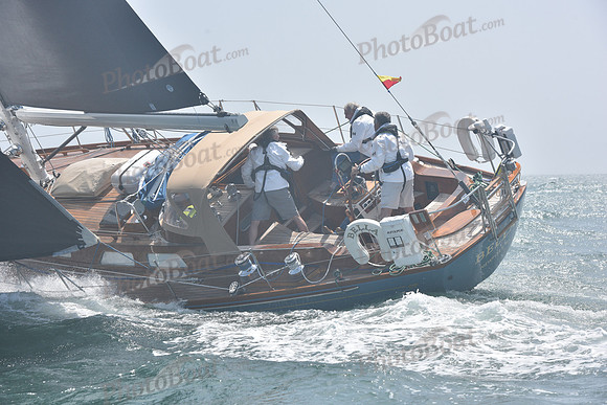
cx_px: 304
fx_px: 1889
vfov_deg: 12.2
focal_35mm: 112
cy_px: 202
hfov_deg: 18.3
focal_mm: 112
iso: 320
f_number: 9
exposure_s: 1/1000
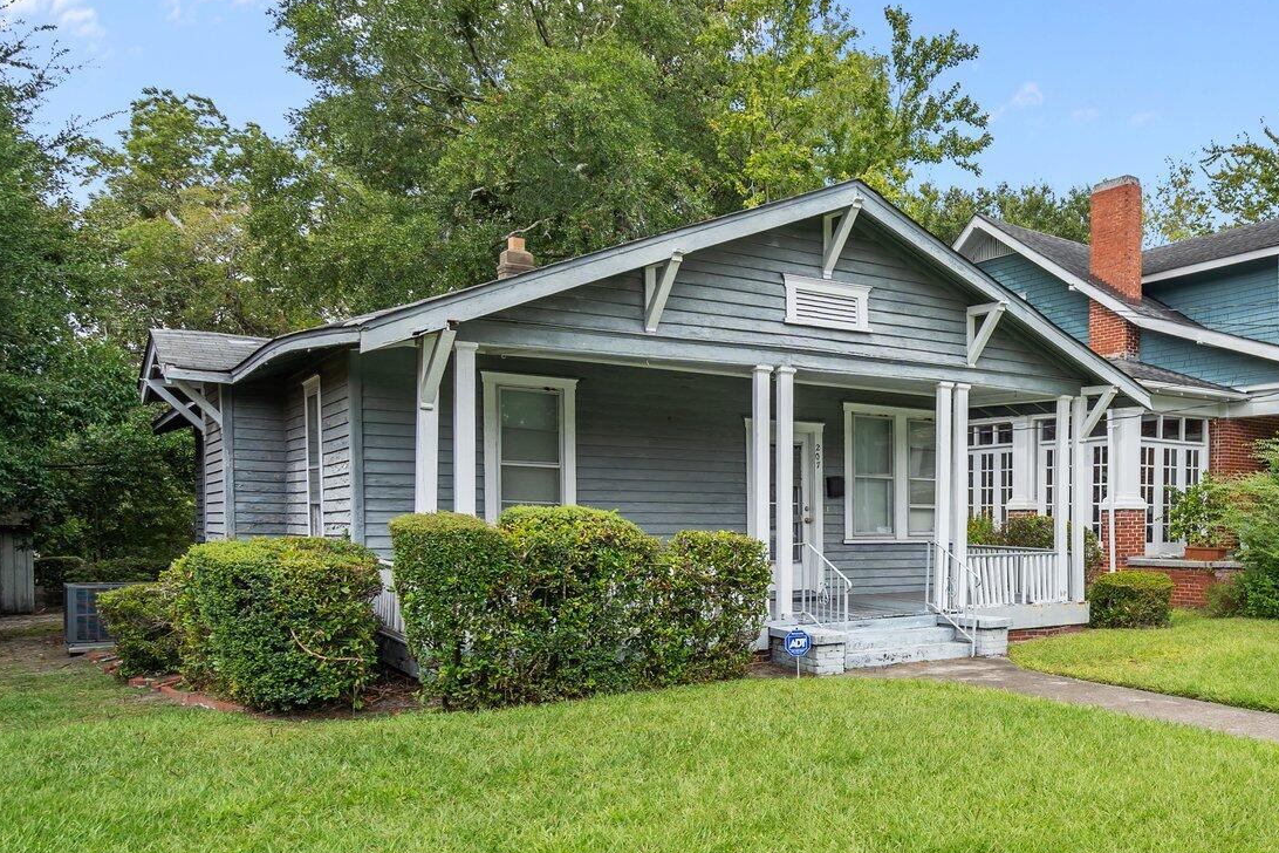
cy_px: 503
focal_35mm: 30
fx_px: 1066
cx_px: 1042
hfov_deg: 56.9
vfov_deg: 43.4
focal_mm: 16
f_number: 4
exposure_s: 1/500
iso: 100
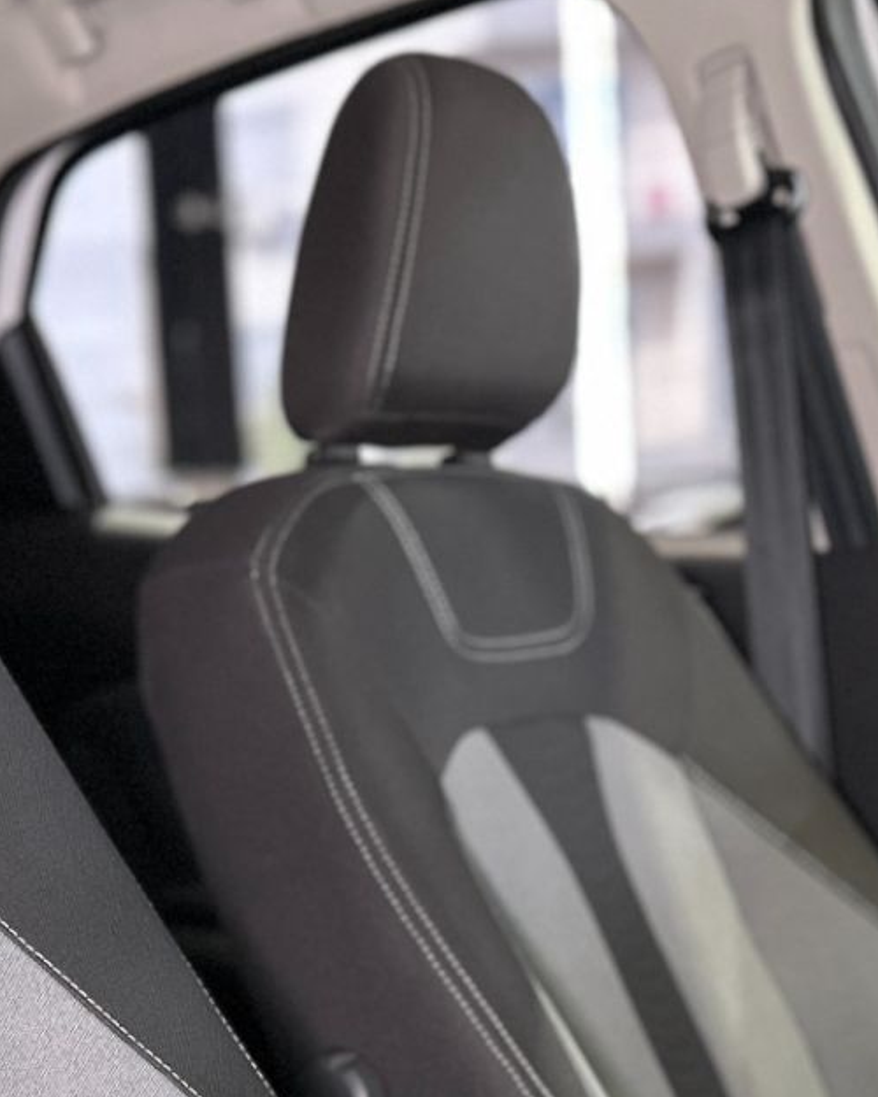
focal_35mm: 72
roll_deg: +4.7
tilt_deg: -11.9
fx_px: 2339
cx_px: 220
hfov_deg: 21.1
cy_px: 1243
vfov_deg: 24.4
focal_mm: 6.86
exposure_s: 1/40
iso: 640
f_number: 1.78
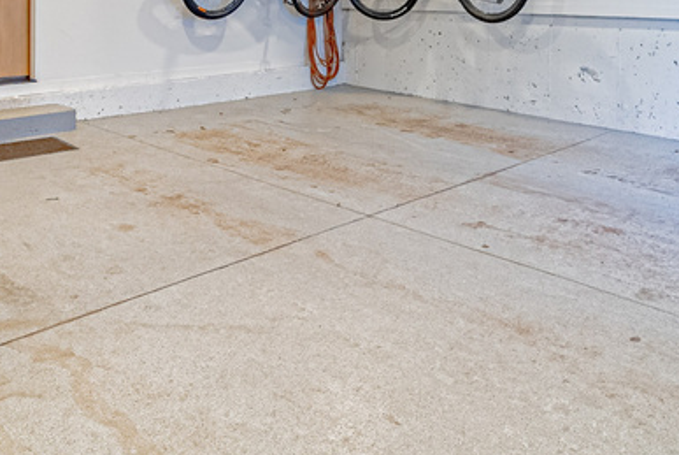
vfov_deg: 33.0
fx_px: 699
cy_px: -4
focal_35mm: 37
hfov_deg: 51.8
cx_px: 339
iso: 400
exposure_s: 1/80
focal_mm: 14
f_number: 8
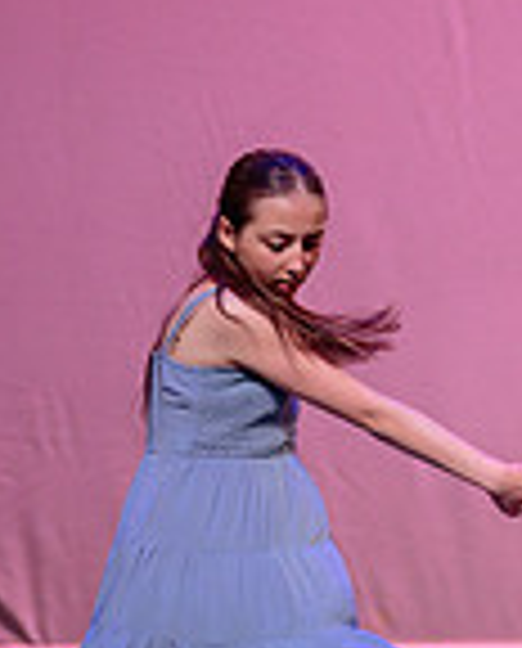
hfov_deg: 2.7
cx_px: 1143
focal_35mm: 563
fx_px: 10827
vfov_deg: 3.4
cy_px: 484
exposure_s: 1/500
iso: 1250
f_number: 2.8
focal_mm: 135
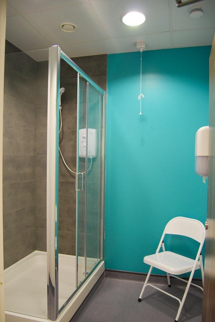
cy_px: 161
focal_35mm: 27
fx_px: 241
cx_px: 108
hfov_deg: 48.0
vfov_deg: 67.3
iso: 320
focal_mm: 18
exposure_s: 1/30
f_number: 3.5
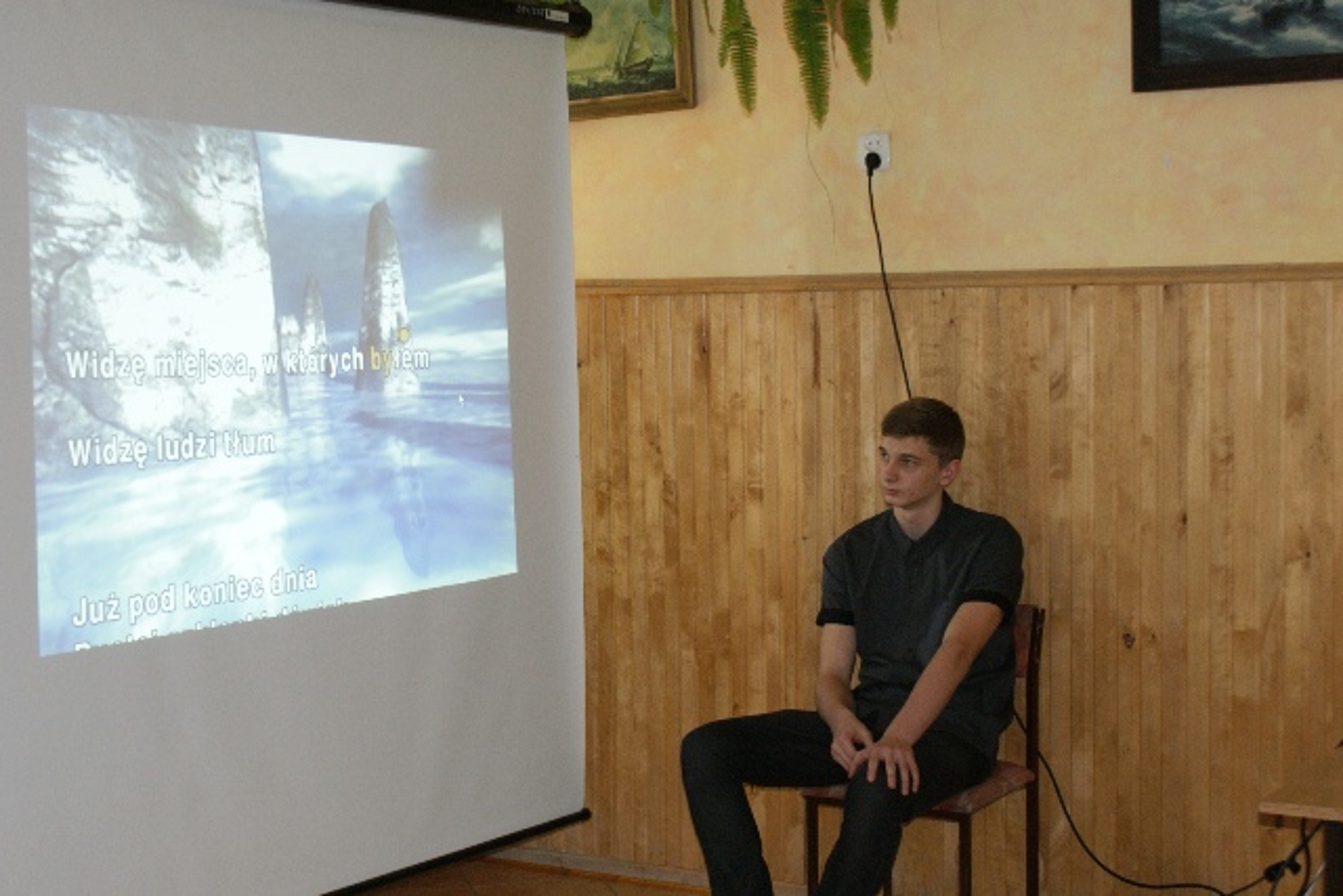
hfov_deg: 37.8
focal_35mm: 52
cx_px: 672
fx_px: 1959
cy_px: 448
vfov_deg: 25.8
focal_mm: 35
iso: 400
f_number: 5.6
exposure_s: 1/60
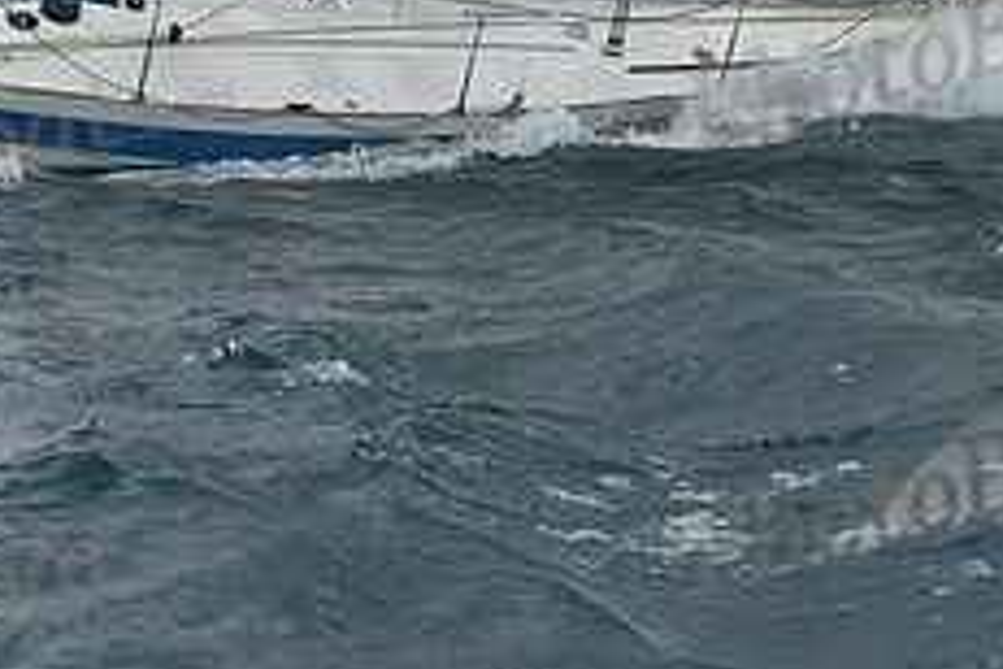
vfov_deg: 7.7
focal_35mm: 176
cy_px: -124
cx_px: 465
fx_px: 4903
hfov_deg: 11.7
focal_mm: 70
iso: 250
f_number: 8
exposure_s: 1/800
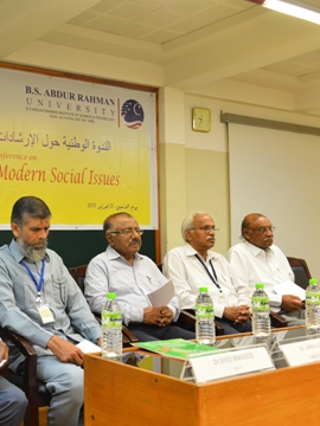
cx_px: 30
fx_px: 579
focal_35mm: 47
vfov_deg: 40.4
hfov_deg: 29.5
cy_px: 214
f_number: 4.5
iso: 2500
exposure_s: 1/80
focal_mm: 32
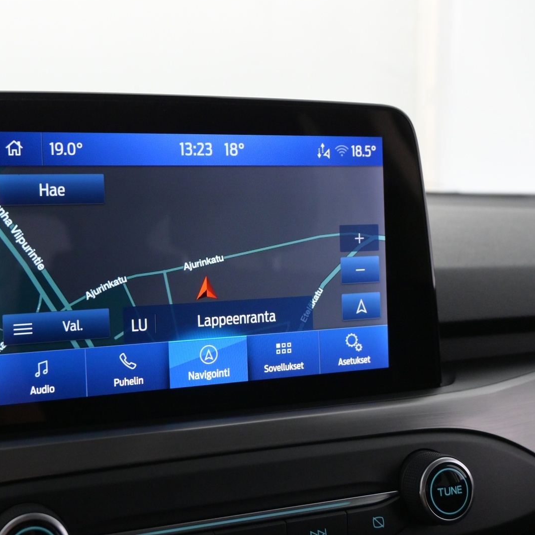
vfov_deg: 37.8
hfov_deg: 37.6
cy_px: 264
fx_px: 781
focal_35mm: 45
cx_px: 196
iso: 2500
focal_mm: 23
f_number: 5
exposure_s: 1/60
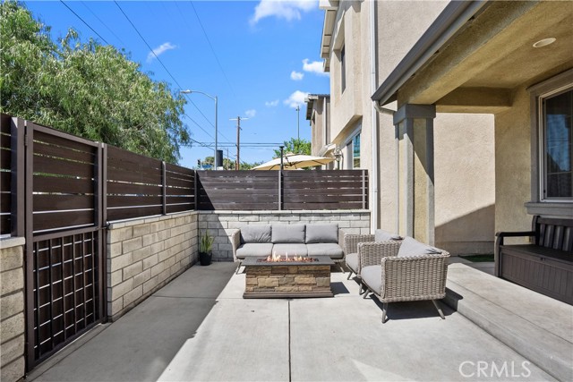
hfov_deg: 96.7
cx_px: 286
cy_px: 191
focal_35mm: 16
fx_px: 255
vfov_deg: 73.8
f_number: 8
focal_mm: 16
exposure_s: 1/1250
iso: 1250
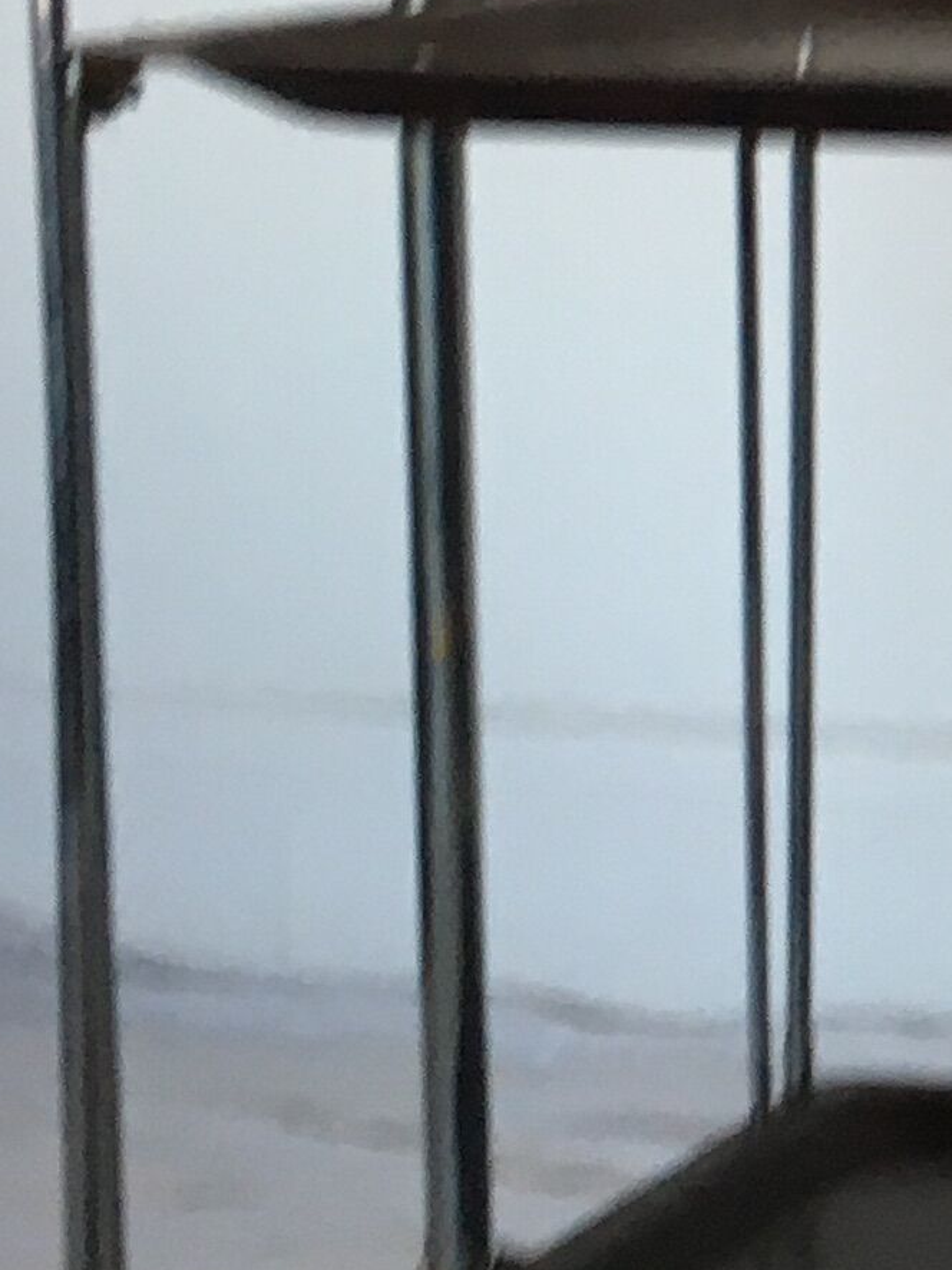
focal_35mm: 132
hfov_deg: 10.2
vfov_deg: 14.9
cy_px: 321
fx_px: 4843
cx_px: 2053
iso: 64
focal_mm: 4.15
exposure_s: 1/33
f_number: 2.2
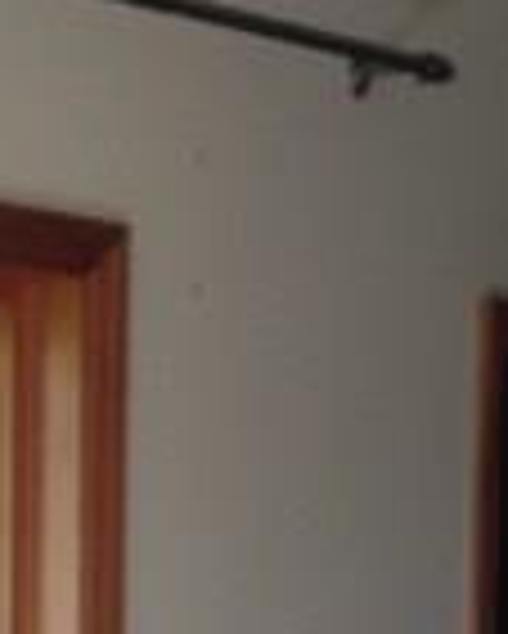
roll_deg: -2.2
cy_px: 1542
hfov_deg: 6.2
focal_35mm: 248
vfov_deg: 7.3
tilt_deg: -9.7
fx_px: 4656
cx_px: 391
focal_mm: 4.28
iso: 50
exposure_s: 1/24
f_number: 2.4
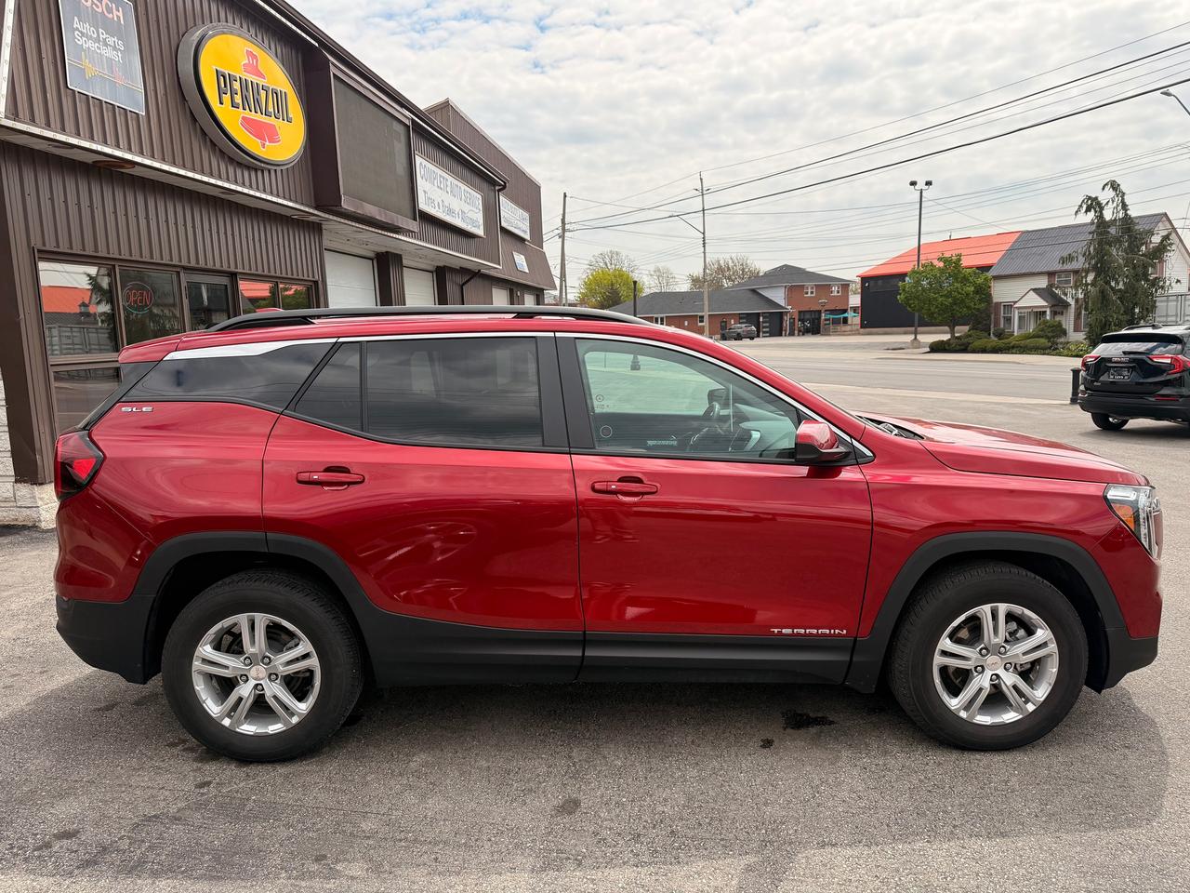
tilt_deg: -7.6
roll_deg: +2.1
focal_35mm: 24
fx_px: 825
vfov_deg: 56.8
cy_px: 446
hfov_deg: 71.6
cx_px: 595
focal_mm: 6.76
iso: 100
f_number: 1.78
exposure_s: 1/4673
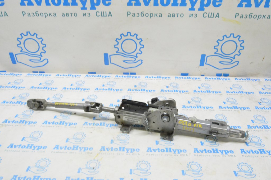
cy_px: 90
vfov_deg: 43.5
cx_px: 136
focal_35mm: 30
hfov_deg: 62.0
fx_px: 226
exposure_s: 1/15
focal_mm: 20
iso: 6400
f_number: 20
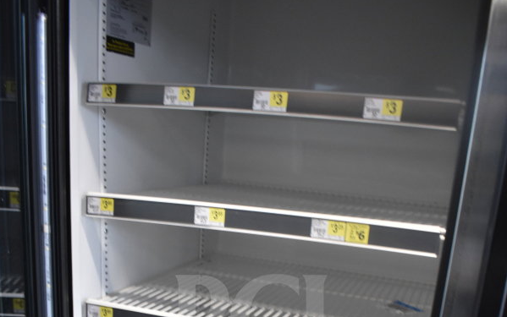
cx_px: 251
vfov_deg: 28.1
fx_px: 581
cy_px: 342
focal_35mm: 42
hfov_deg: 47.2
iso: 1100
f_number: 3.5
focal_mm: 18
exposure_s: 1/30
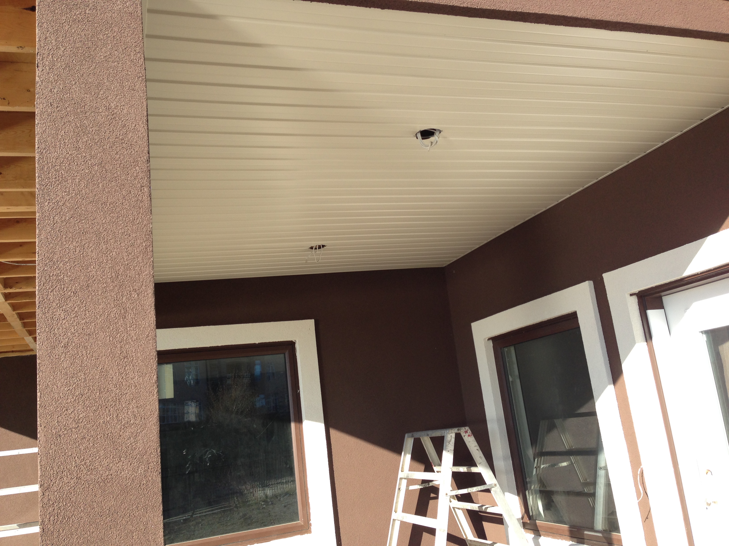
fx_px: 695
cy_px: 273
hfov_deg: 55.4
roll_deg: +6.0
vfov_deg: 42.9
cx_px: 364
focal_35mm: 33
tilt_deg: +12.7
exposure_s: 1/448
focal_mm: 4.12
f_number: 2.4
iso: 50
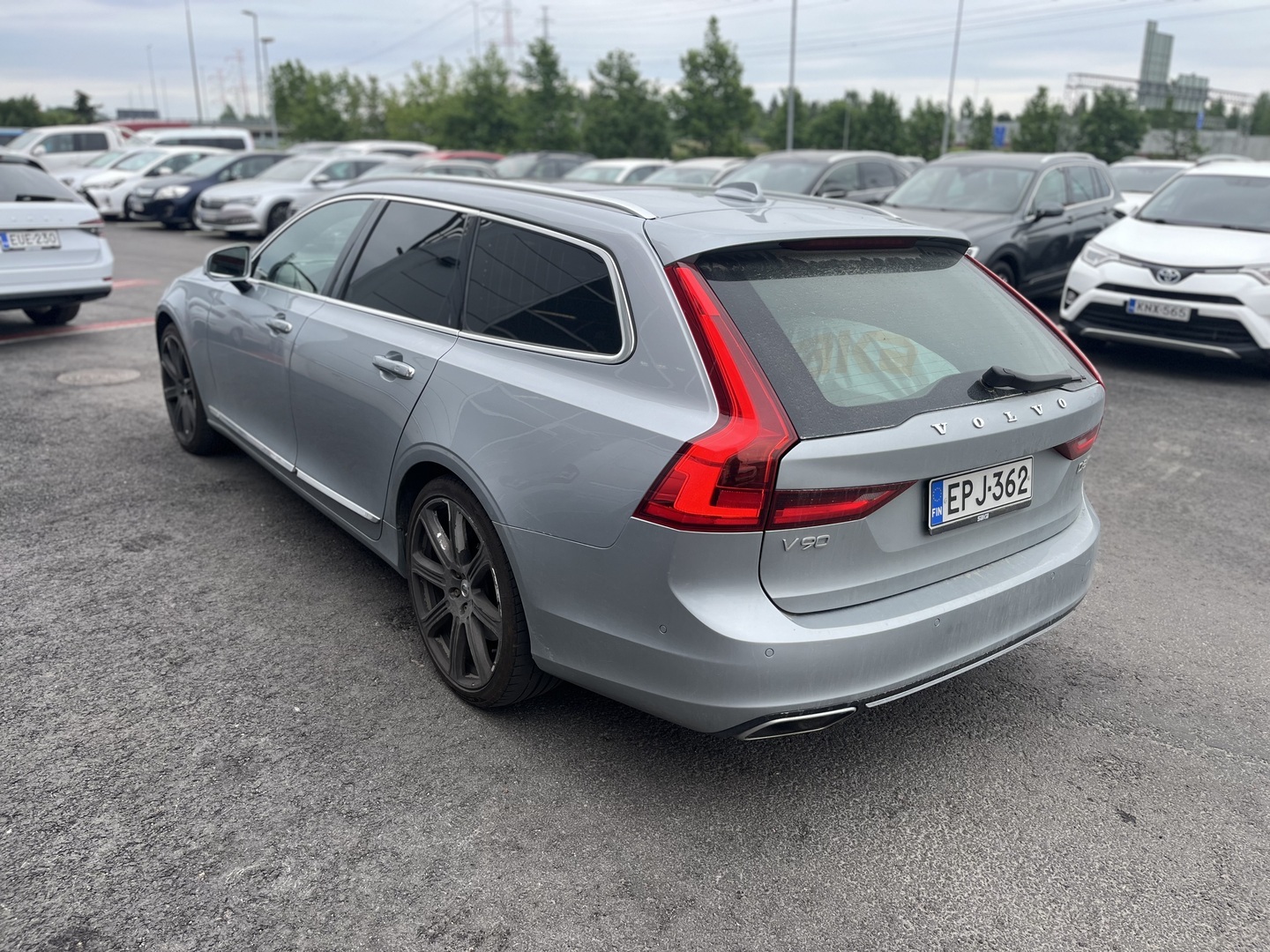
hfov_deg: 67.3
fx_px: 954
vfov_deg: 53.1
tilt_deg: -19.7
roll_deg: -0.2
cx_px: 635
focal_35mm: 26
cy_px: 476
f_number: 1.6
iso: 50
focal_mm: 5.1
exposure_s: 1/833
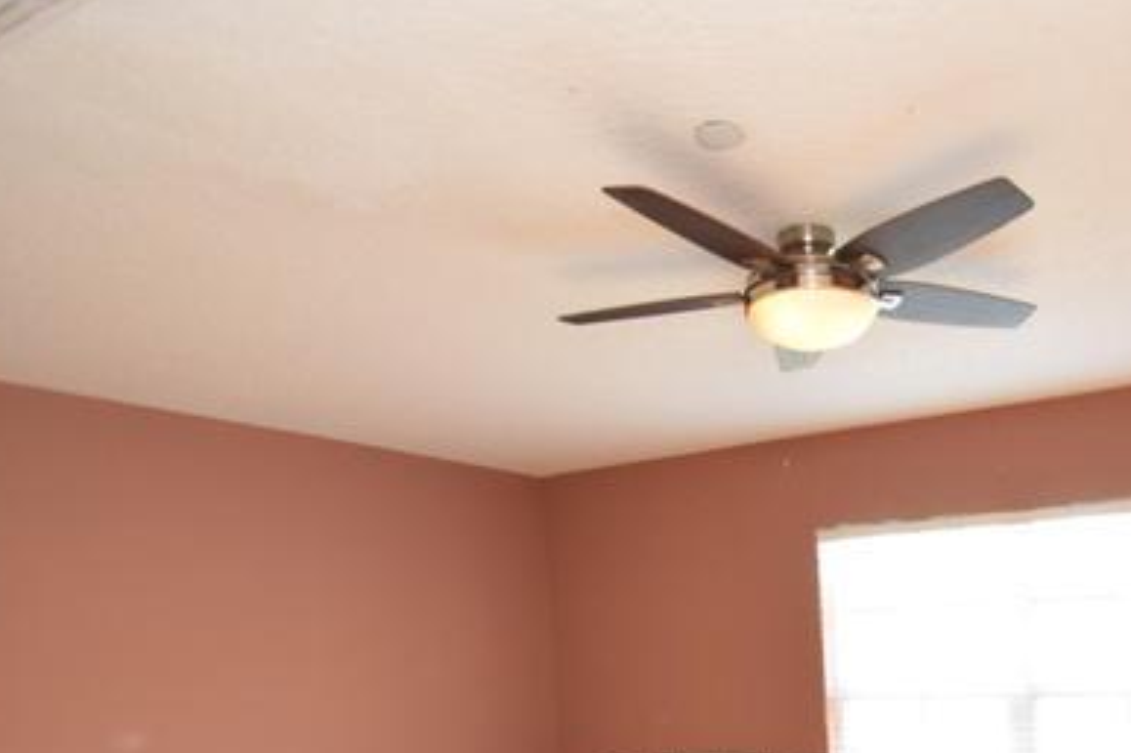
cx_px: 920
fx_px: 879
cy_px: 677
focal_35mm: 28
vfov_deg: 42.5
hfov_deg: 59.8
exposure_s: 1/100
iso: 800
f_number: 4.5
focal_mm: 10
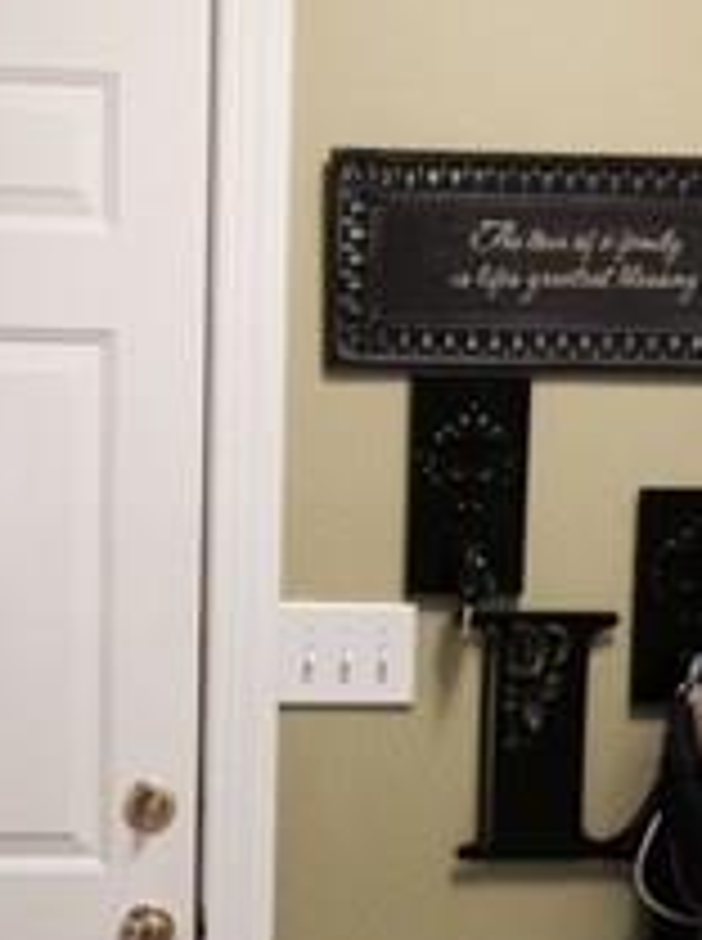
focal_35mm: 89
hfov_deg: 16.5
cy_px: 864
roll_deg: -0.2
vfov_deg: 21.5
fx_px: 2414
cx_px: 171
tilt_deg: -7.0
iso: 200
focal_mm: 4.15
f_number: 2.2
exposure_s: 1/30
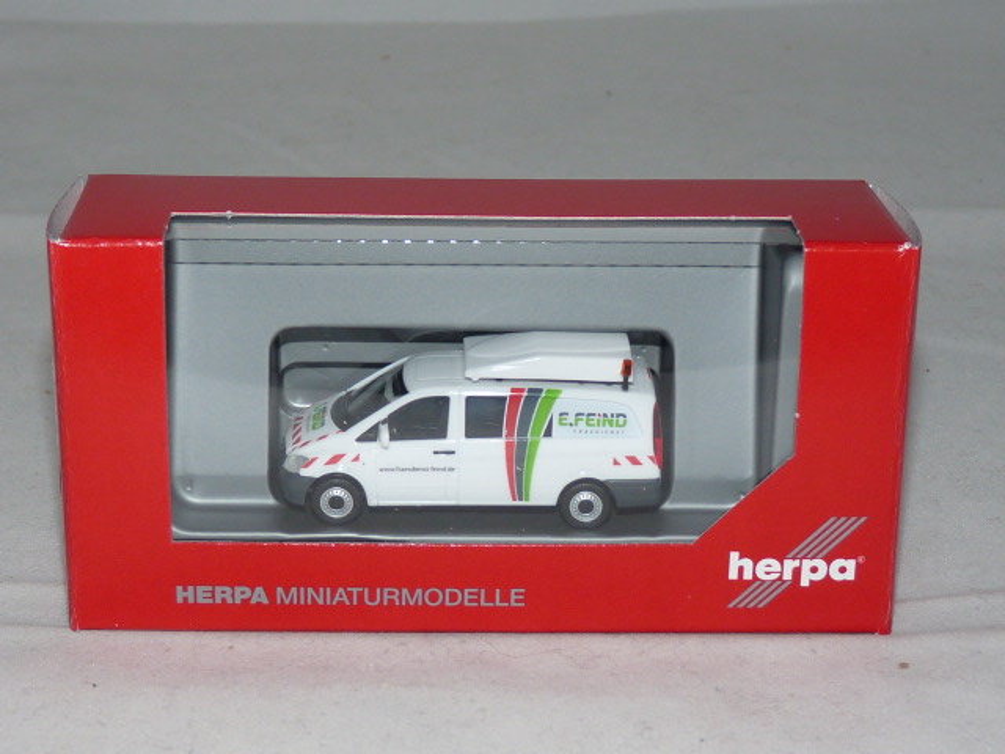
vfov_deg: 18.9
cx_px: 502
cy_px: 377
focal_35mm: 78
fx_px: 2265
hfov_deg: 25.0
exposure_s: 1/30
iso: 100
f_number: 3
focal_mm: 7.8
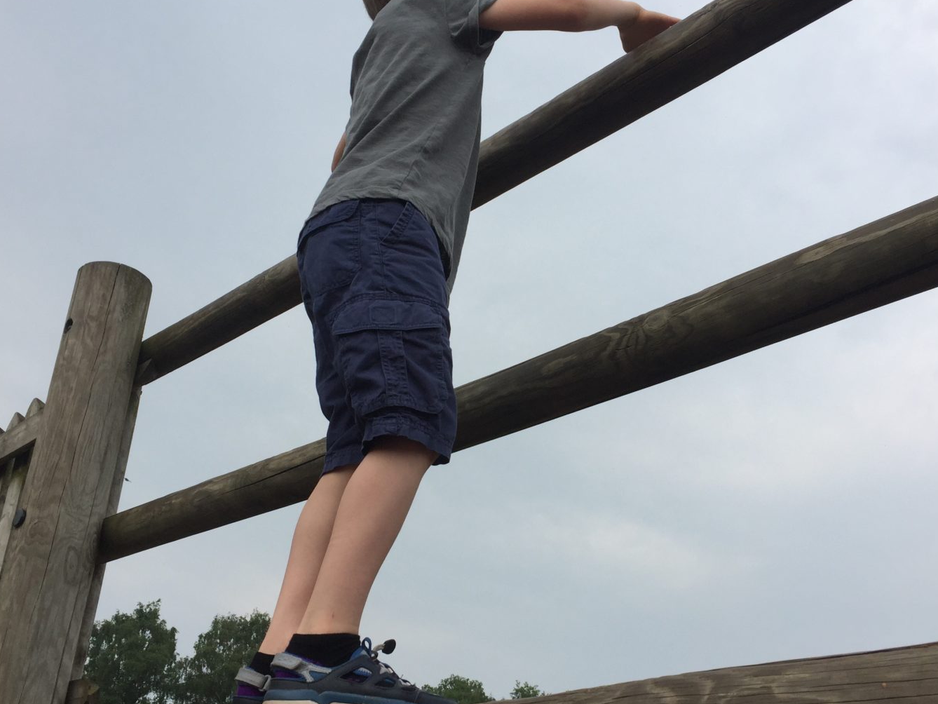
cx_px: 478
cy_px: 374
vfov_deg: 36.8
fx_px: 1057
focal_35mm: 39
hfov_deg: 47.9
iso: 32
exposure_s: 1/1883
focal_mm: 4.15
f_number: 2.2
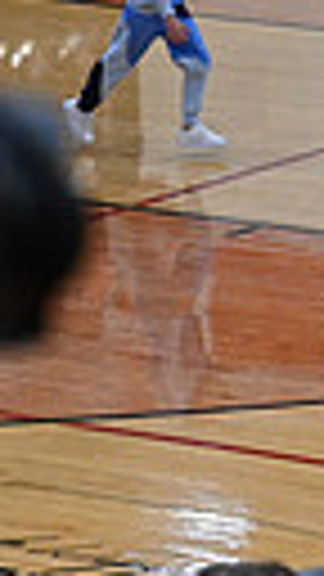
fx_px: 5071
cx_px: 1292
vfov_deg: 6.5
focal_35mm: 332
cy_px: 187
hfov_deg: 3.5
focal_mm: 70
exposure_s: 1/400
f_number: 4
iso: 4000
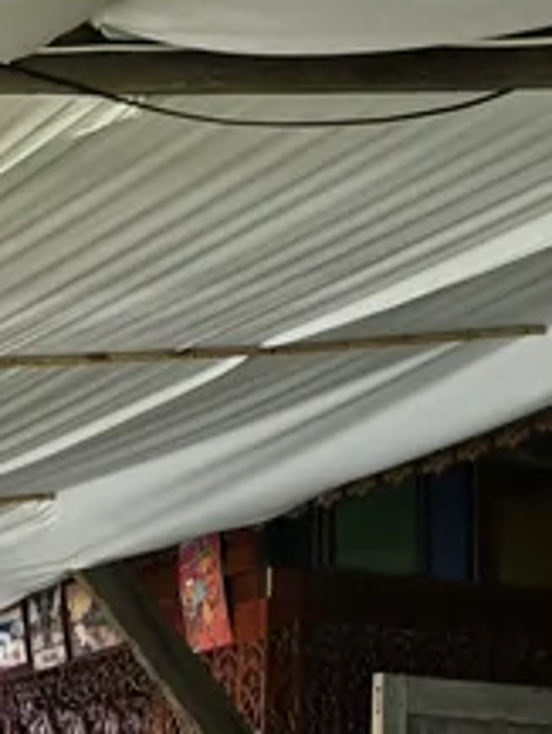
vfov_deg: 13.6
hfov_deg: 11.4
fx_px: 2698
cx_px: -159
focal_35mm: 127
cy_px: 1383
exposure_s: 1/189
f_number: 1.7
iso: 12
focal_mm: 6.3
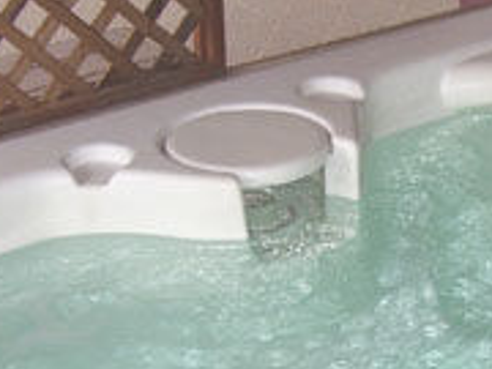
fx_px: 1748
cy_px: 314
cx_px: 497
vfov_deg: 12.0
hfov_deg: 15.7
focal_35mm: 123
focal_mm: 5.6
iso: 80
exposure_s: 1/60
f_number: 2.7
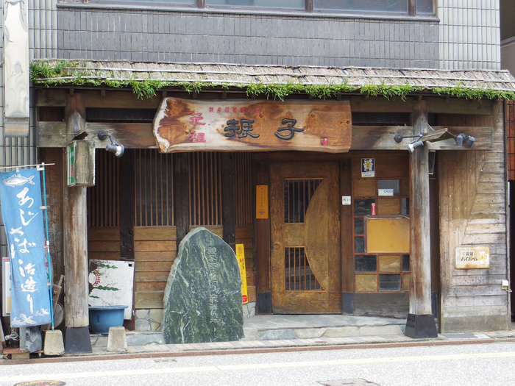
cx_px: 258
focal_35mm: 60
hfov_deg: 32.2
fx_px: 893
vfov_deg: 24.4
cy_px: 193
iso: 320
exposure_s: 1/80
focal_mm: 10.8
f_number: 3.5
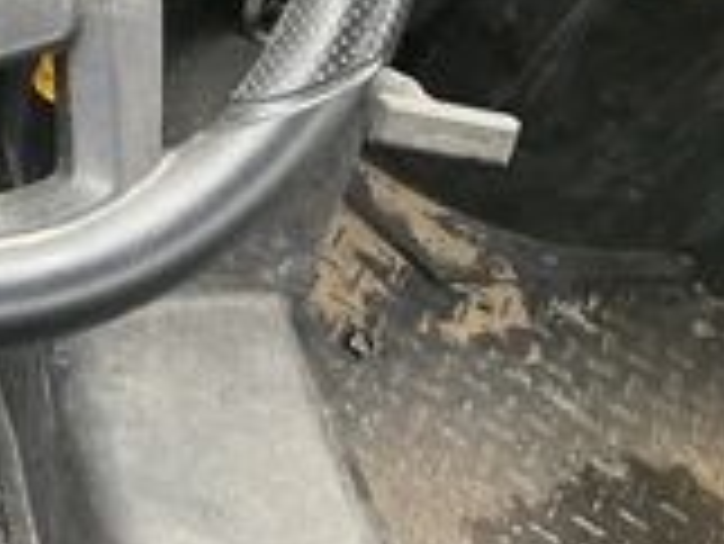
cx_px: -126
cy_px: -103
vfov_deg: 19.3
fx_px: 1507
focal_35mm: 72
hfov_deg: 24.6
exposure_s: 1/68
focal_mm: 3
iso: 64
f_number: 1.8
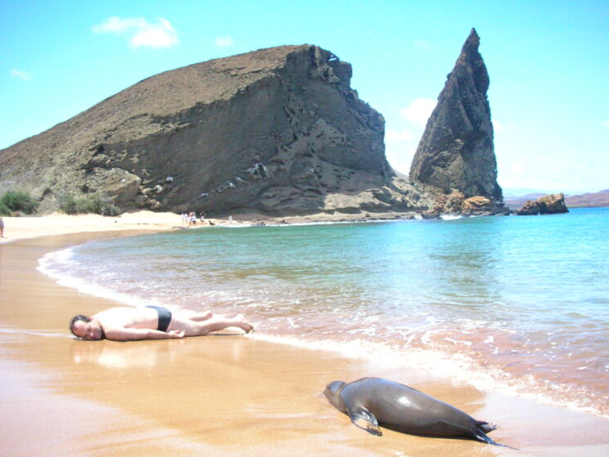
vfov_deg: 39.6
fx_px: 633
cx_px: 307
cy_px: 233
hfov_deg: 51.4
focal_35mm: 36
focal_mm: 5.8
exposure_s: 1/250
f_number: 8.5
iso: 400
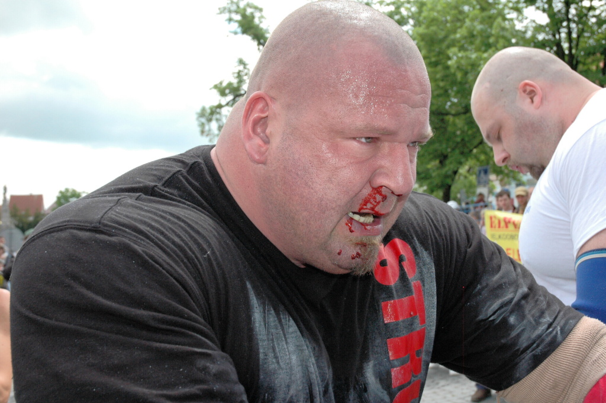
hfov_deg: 42.4
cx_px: 303
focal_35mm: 46
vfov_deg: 28.9
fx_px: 782
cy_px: 202
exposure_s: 1/500
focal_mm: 31
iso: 500
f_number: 7.1
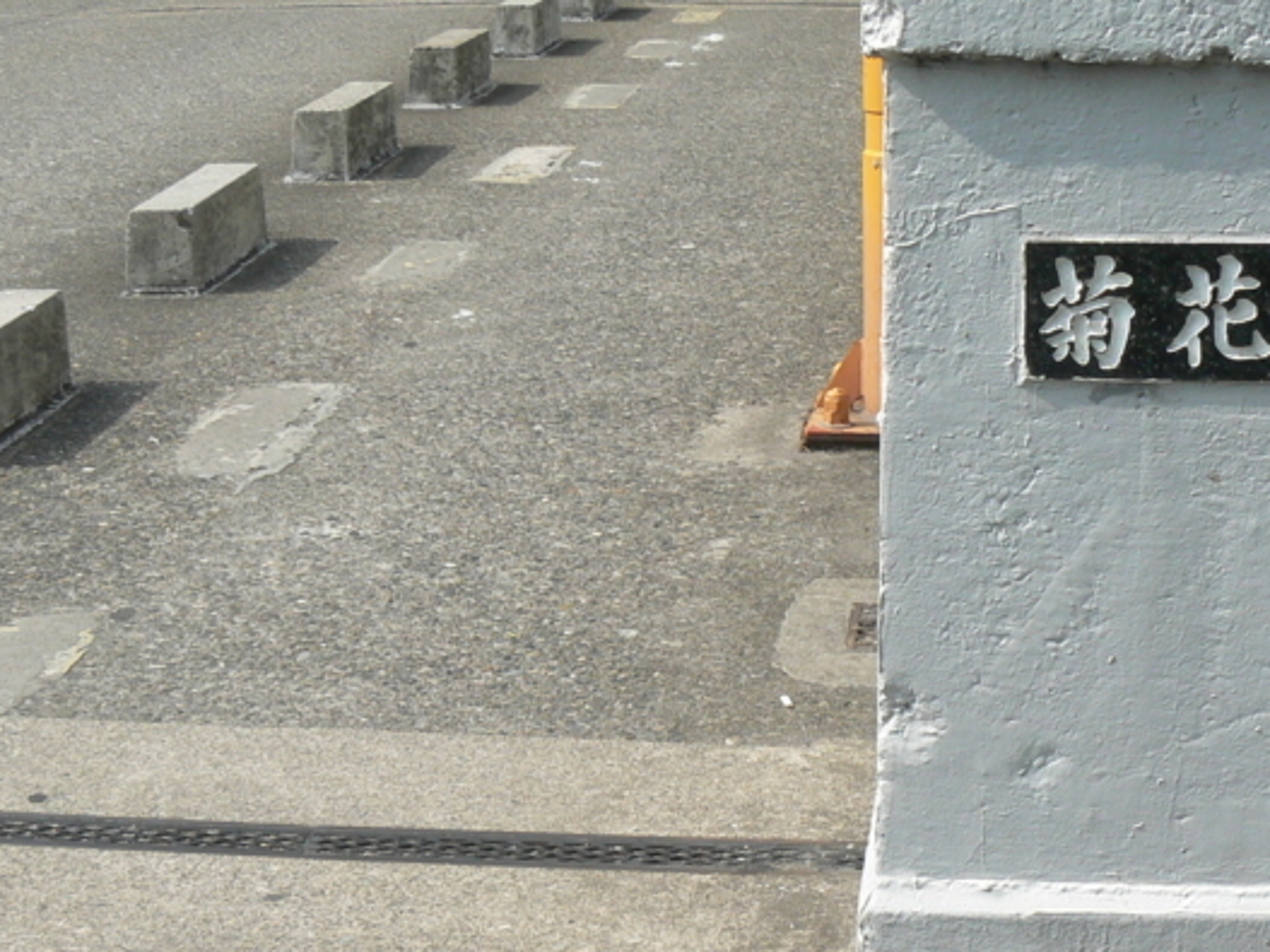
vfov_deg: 21.0
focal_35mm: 70
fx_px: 2568
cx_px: 771
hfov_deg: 27.7
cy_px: 513
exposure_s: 1/400
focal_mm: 6
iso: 80
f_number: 5.6
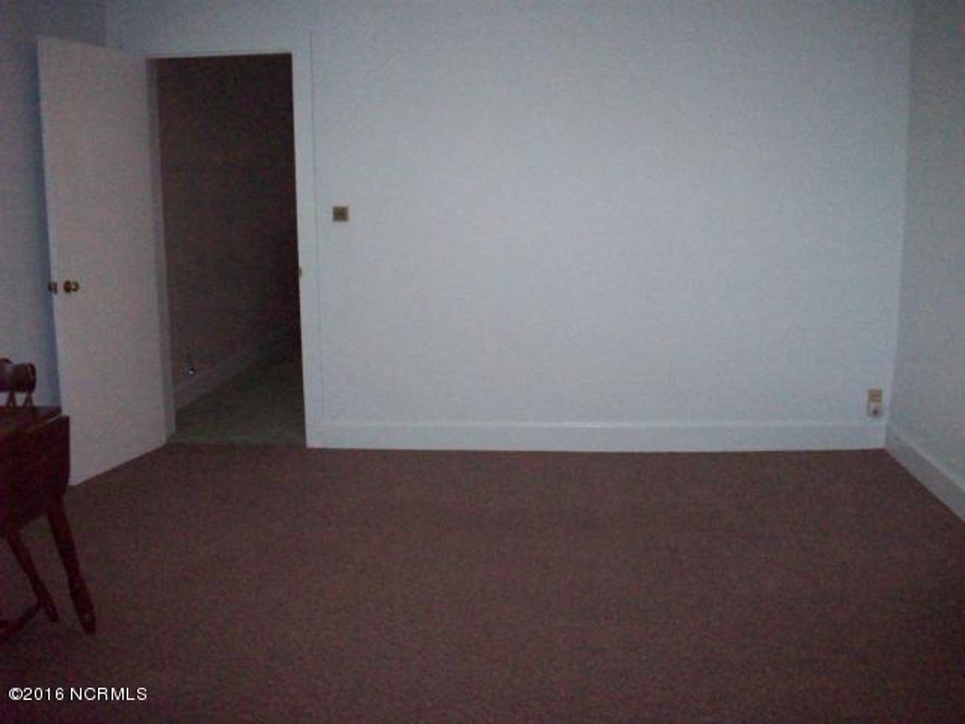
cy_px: 362
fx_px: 1031
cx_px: 482
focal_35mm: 37
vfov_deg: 38.7
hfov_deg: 50.1
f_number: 2.8
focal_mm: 6.2
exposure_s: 1/128
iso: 800
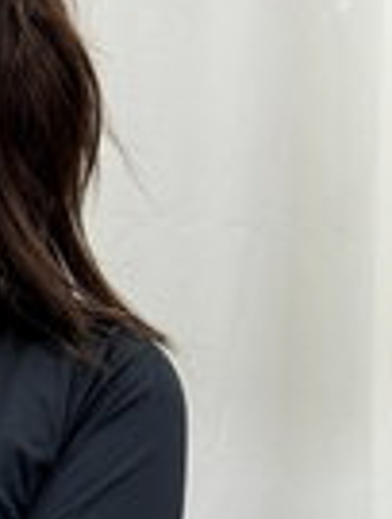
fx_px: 2840
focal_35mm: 189
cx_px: -200
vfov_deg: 10.2
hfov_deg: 7.7
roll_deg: +0.7
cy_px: 729
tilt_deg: -9.2
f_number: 1.78
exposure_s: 1/50
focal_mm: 6.76
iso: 64
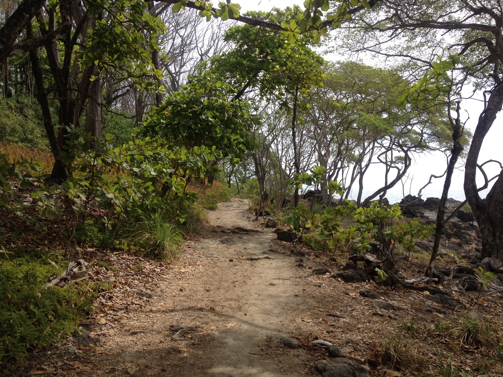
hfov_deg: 52.6
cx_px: 252
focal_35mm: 35
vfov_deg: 40.7
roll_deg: +0.5
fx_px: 509
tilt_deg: -2.8
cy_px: 188
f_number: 2.4
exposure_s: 1/1227
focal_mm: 4.28
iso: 50
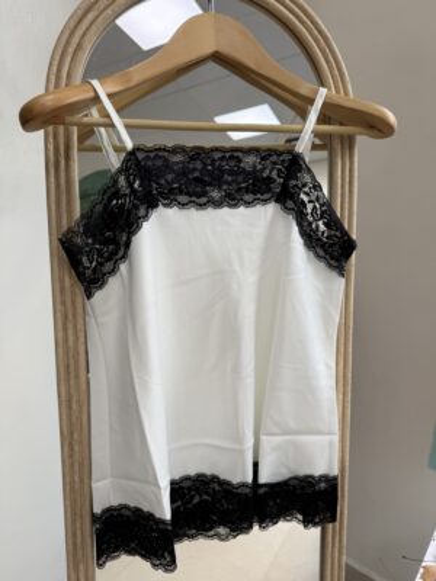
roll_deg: -1.9
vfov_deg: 71.6
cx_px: 218
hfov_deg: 56.8
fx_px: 403
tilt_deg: -13.4
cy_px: 290
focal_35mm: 24
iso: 64
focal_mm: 6.76
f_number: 1.78
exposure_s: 1/160
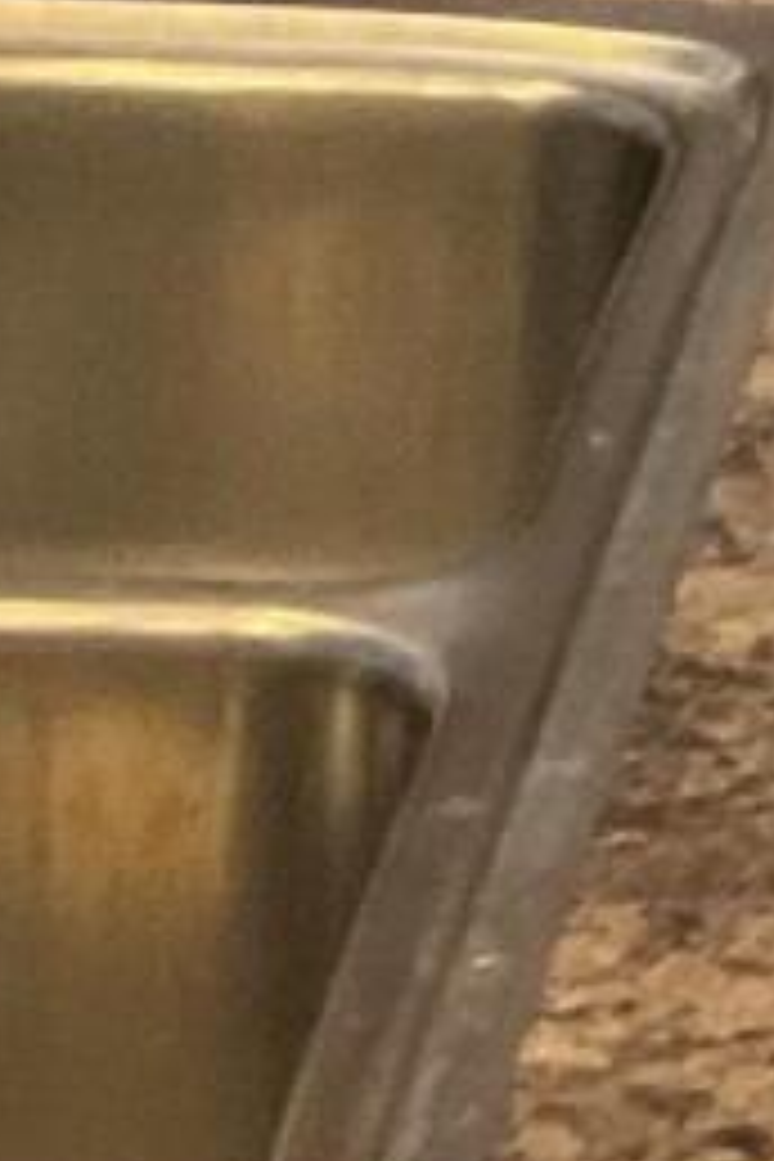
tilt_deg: -10.3
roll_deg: -2.3
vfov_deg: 8.4
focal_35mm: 234
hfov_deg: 5.7
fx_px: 7546
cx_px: 1863
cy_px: -1112
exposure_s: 1/60
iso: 200
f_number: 1.8
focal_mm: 3
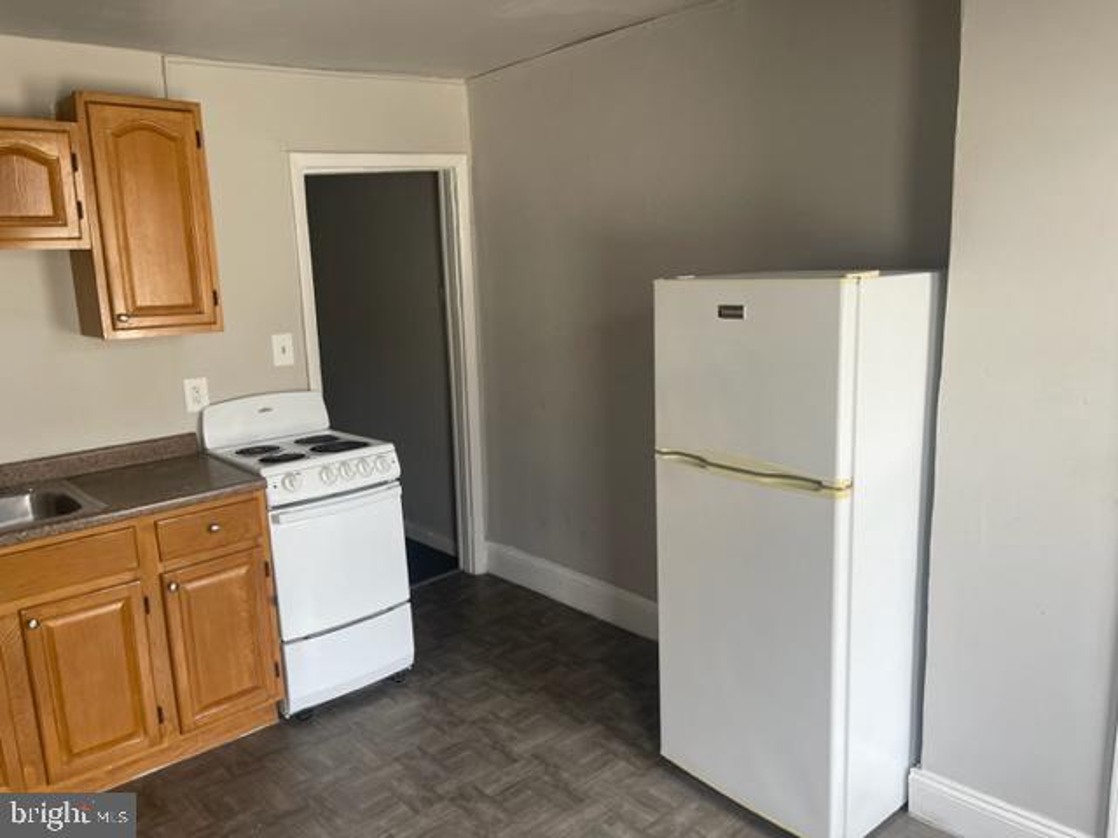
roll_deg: +2.1
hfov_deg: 67.3
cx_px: 559
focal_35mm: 26
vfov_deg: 53.1
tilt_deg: -9.1
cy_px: 419
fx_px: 840
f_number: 1.6
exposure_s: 1/121
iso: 125
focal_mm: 5.1
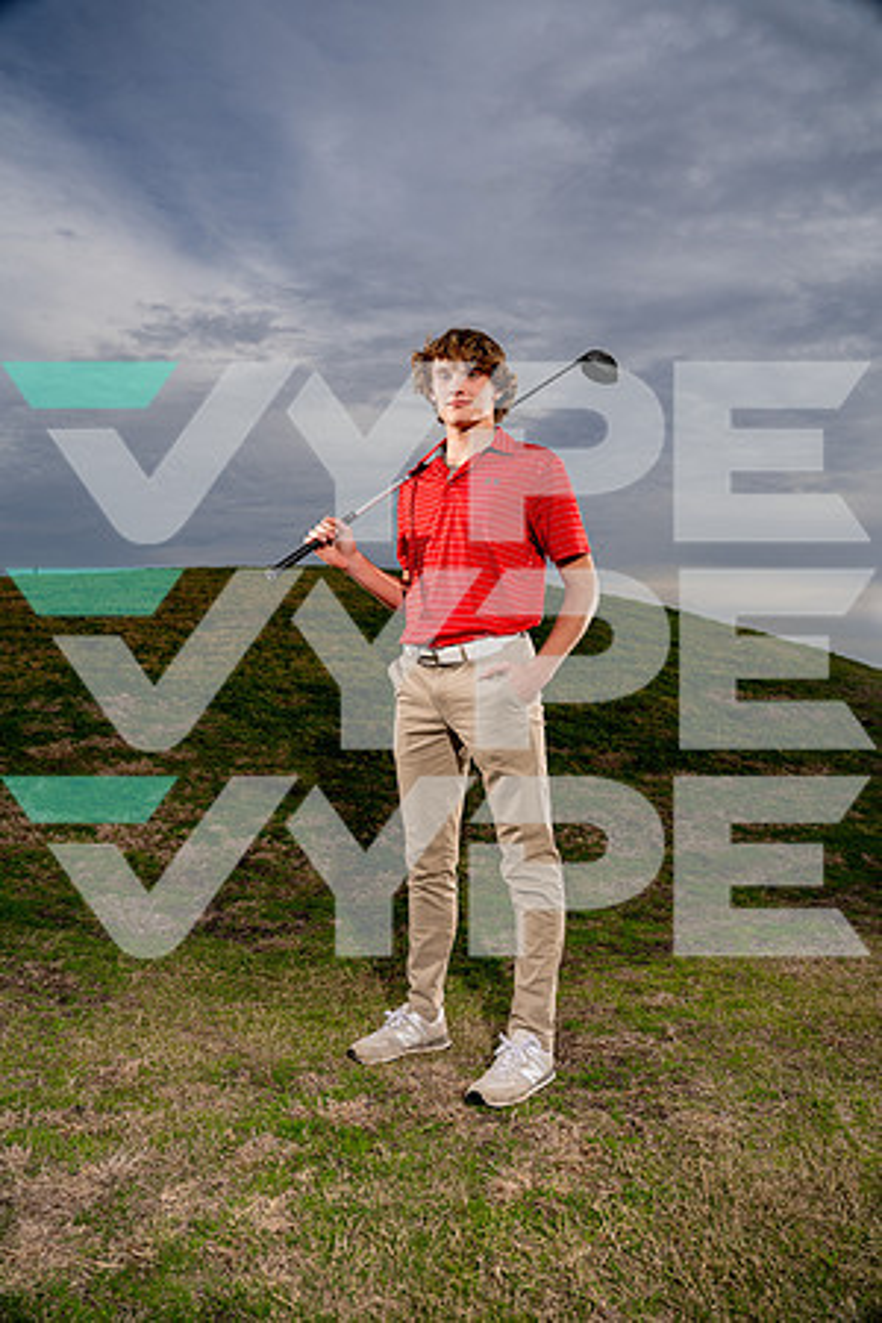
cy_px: 662
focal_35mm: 22
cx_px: 441
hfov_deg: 57.2
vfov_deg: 78.6
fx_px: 808
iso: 100
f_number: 4
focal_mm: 22
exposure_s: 1/1000
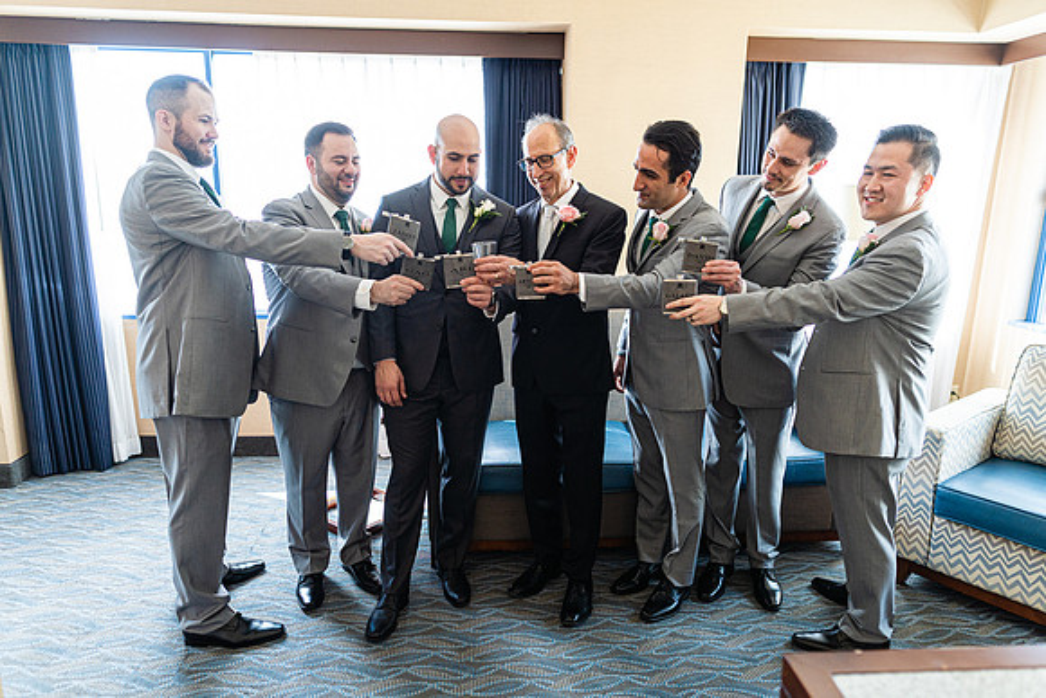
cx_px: 523
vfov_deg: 53.2
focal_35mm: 24
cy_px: 349
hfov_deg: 73.7
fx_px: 697
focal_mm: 24
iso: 1000
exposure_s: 1/200
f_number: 2.2
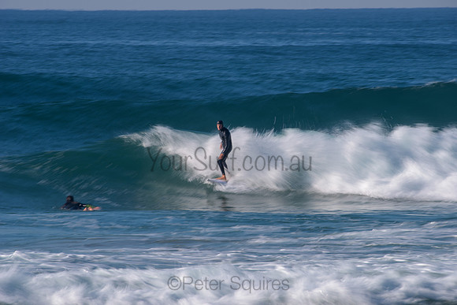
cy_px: 152
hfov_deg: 4.1
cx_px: 228
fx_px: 6348
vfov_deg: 2.8
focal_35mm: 500
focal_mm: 500
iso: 31
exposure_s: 1/13
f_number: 16
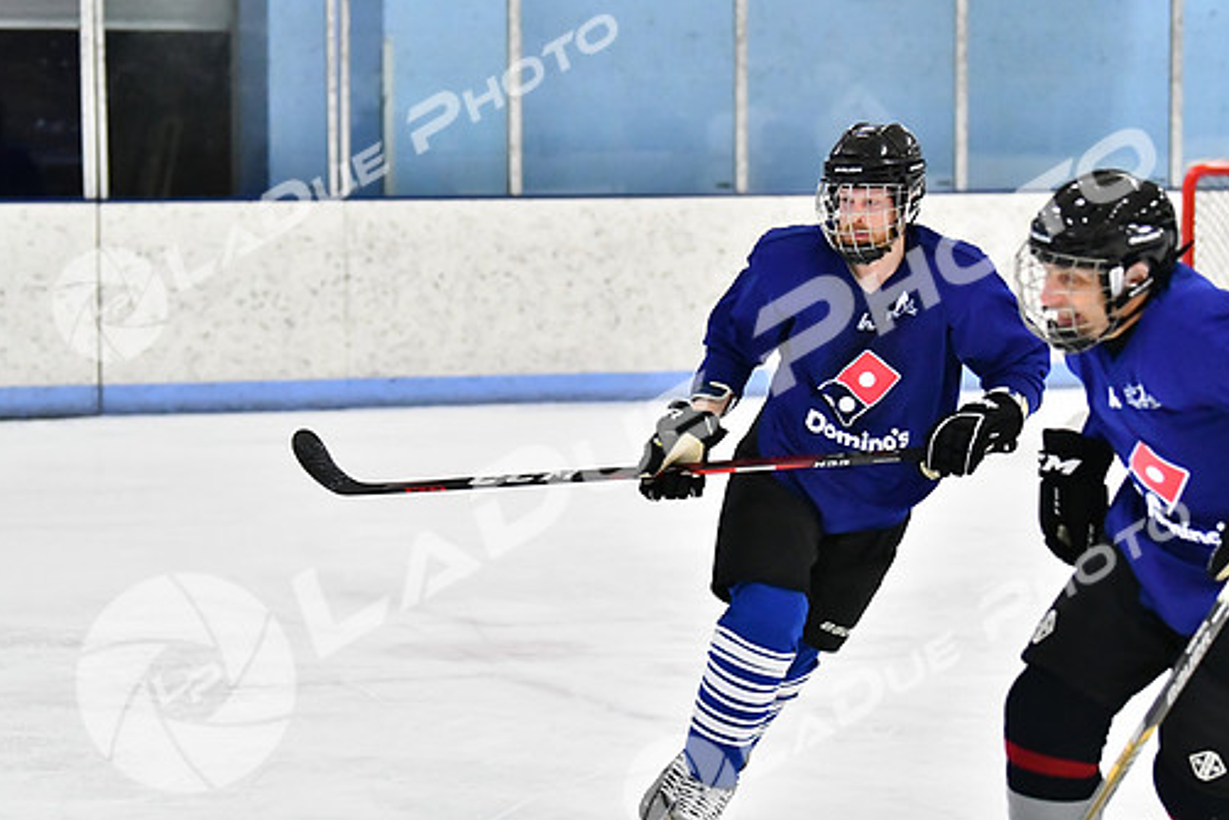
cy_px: 432
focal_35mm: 165
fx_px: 5620
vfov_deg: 8.3
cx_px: 619
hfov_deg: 12.5
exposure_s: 1/1250
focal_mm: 95
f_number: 3.2
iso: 6400
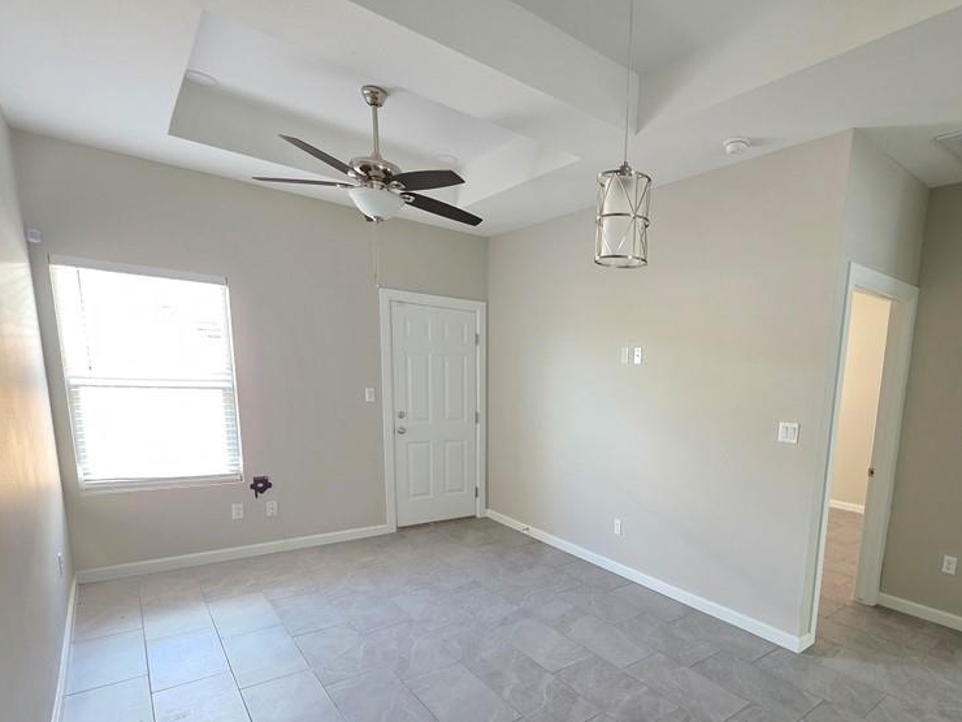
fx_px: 500
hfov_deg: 85.6
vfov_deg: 69.9
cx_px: 616
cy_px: 471
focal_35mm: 18
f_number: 1.9
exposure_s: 1/60
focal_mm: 2.2
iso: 400
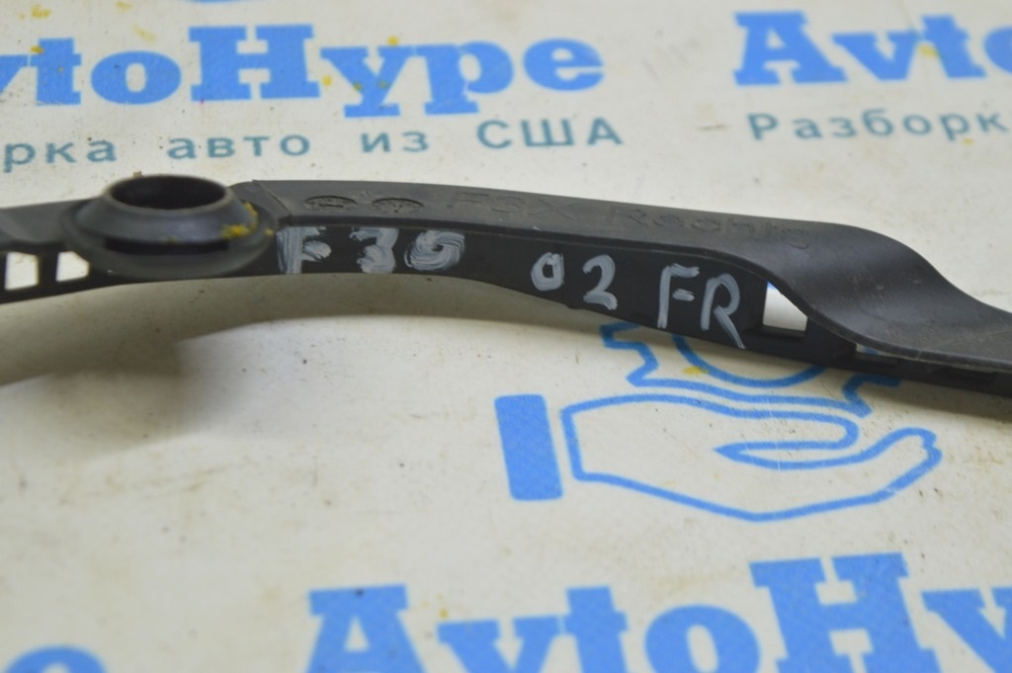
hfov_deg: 24.6
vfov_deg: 16.5
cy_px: 336
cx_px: 506
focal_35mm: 82
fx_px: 2317
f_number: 5.6
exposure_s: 1/20
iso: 400
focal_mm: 55
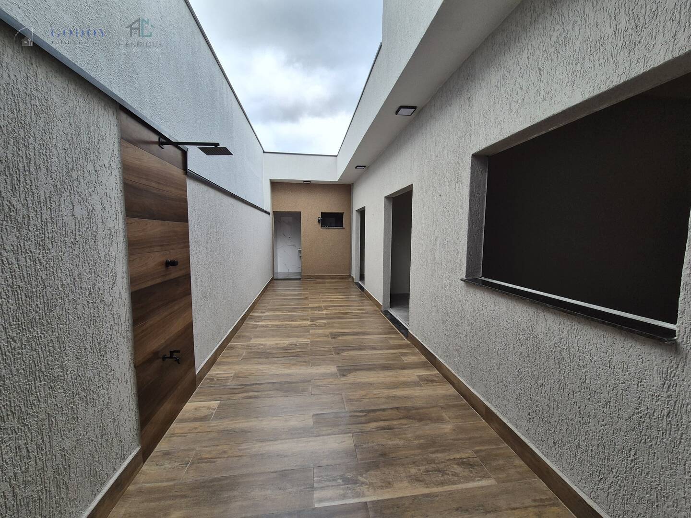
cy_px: 259
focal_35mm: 13
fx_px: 260
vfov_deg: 89.9
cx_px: 346
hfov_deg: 106.2
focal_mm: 2.2
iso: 80
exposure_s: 1/120
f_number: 2.2
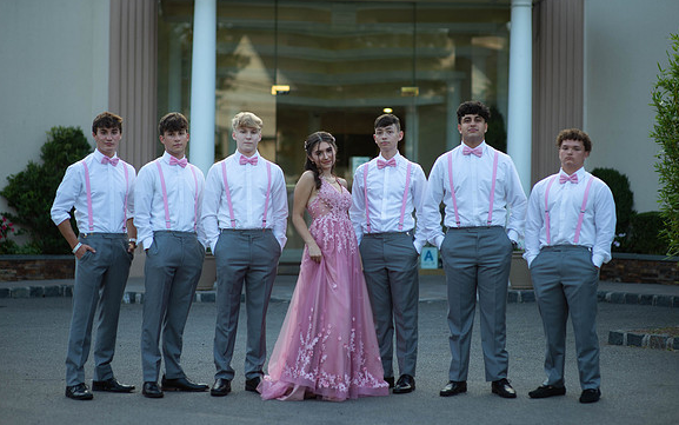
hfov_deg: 23.8
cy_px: 211
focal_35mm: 87
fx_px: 1610
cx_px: 339
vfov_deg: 15.0
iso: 250
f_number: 2
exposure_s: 1/1000
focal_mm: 85
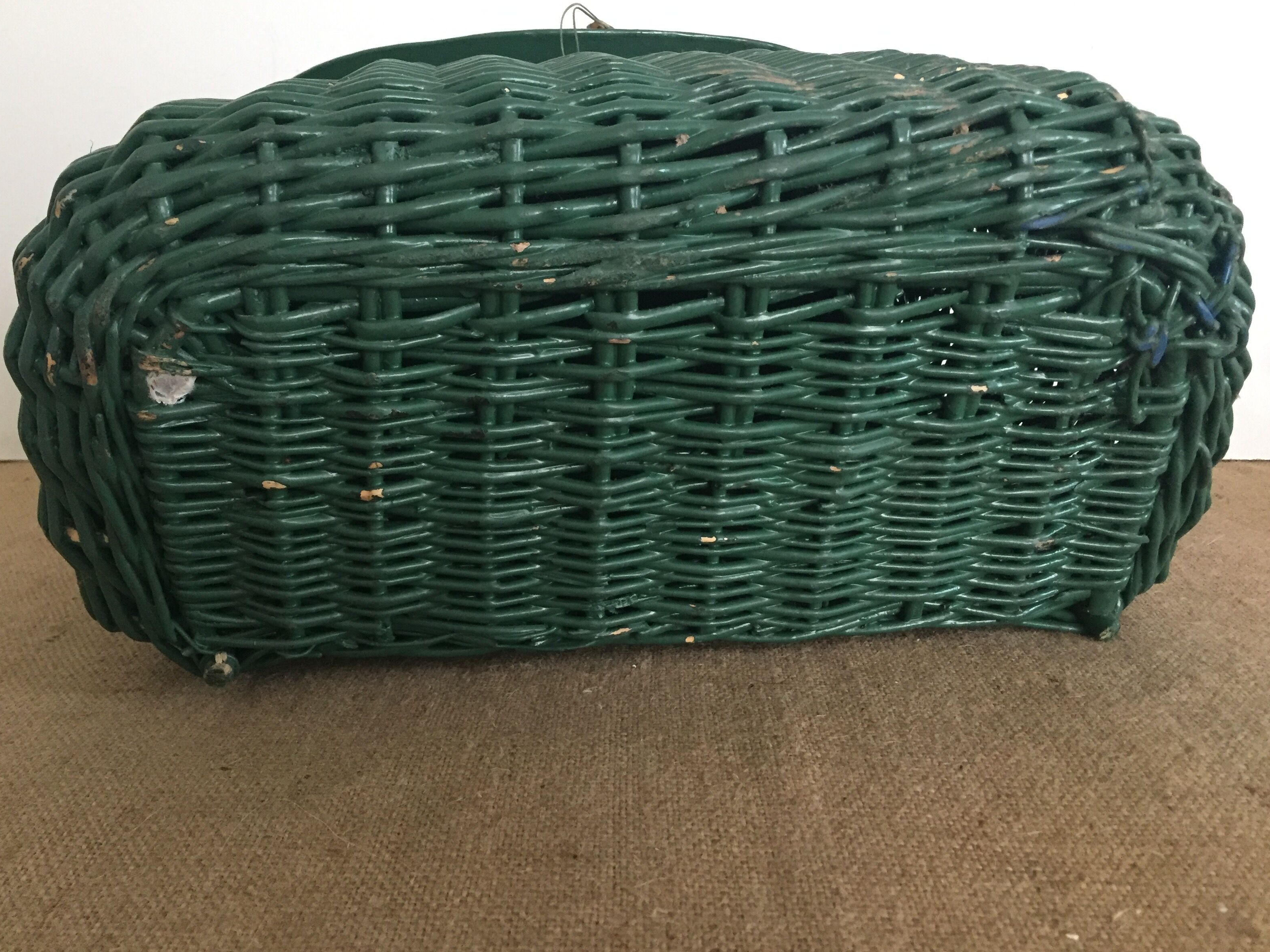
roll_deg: +2.4
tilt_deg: -14.1
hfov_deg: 60.0
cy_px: 466
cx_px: 613
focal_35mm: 30
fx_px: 1101
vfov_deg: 46.8
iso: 250
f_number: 2.2
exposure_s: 1/25
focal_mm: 4.15
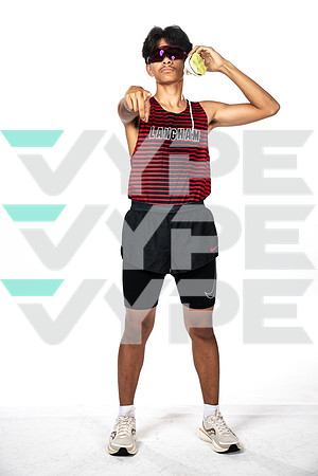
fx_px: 821
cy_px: 238
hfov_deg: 21.9
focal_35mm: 62
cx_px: 159
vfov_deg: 32.4
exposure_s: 1/320
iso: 400
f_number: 7.1
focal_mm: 62
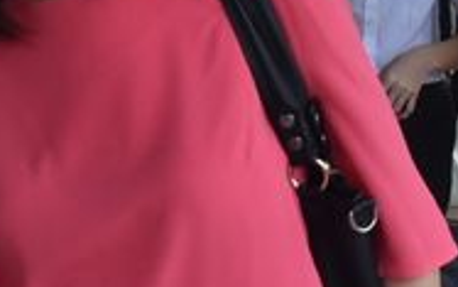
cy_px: -99
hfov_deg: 12.4
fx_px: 2098
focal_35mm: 168
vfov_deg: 7.7
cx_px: 39
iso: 1000
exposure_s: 1/200
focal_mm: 20
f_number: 11
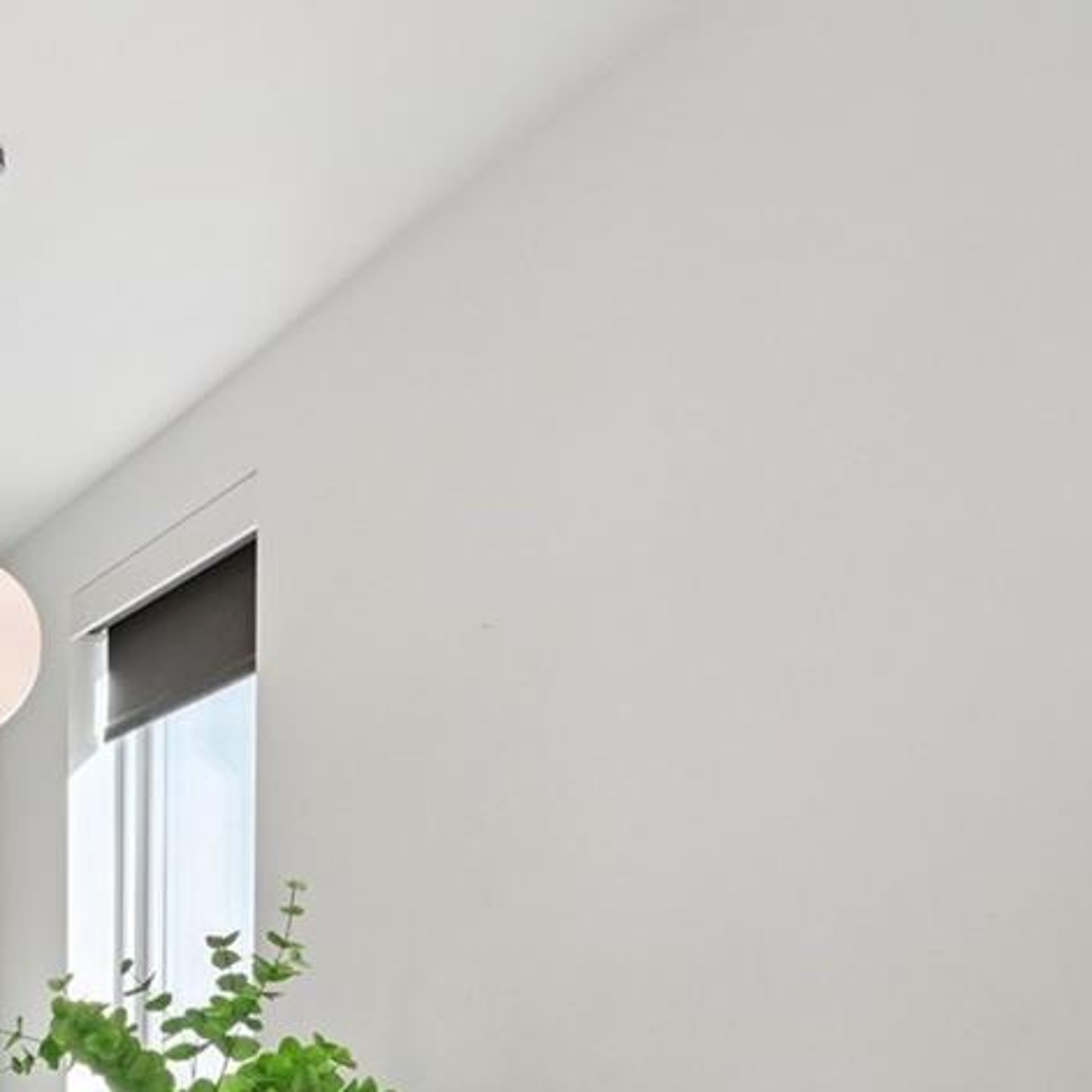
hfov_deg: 23.2
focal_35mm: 53
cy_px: 1143
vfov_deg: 29.4
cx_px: -686
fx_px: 1907
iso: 400
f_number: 10
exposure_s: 1/50
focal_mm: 18.5
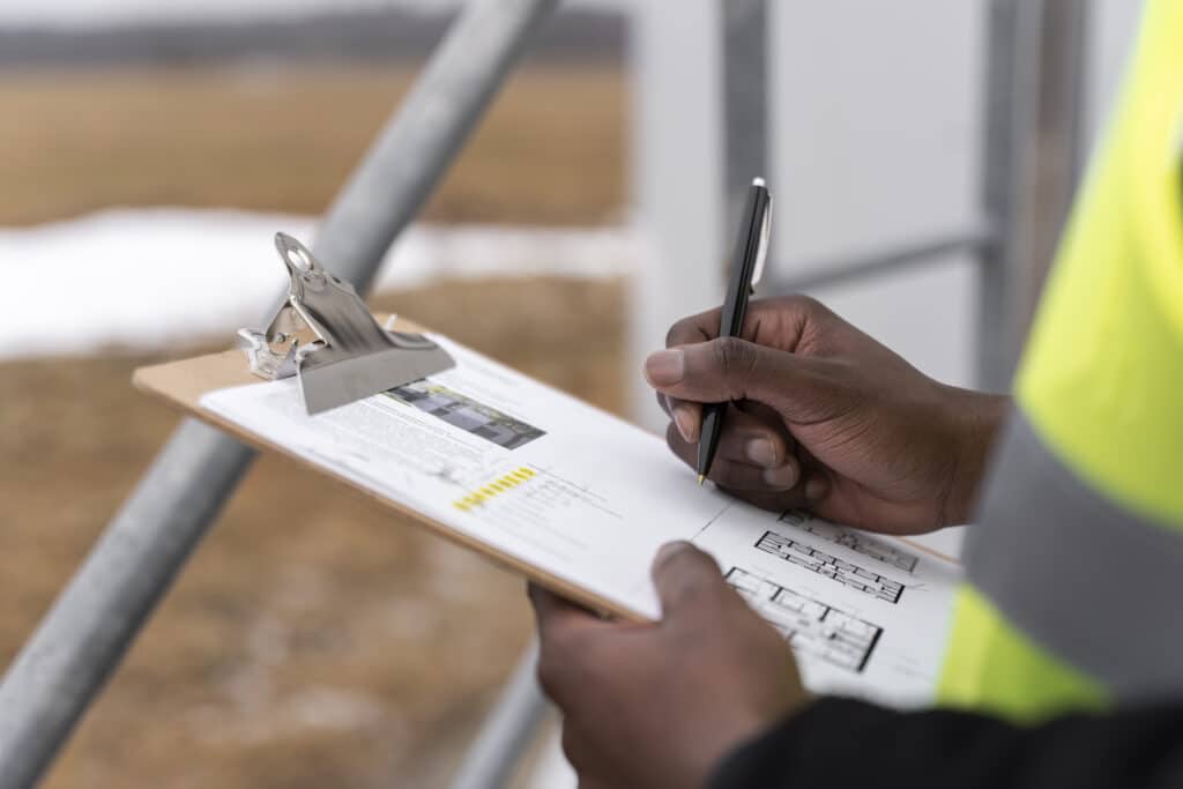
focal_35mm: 53
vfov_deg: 25.5
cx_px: 592
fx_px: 1742
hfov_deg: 37.5
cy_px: 394
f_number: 2.8
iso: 100
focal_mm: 53
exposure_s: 1/320
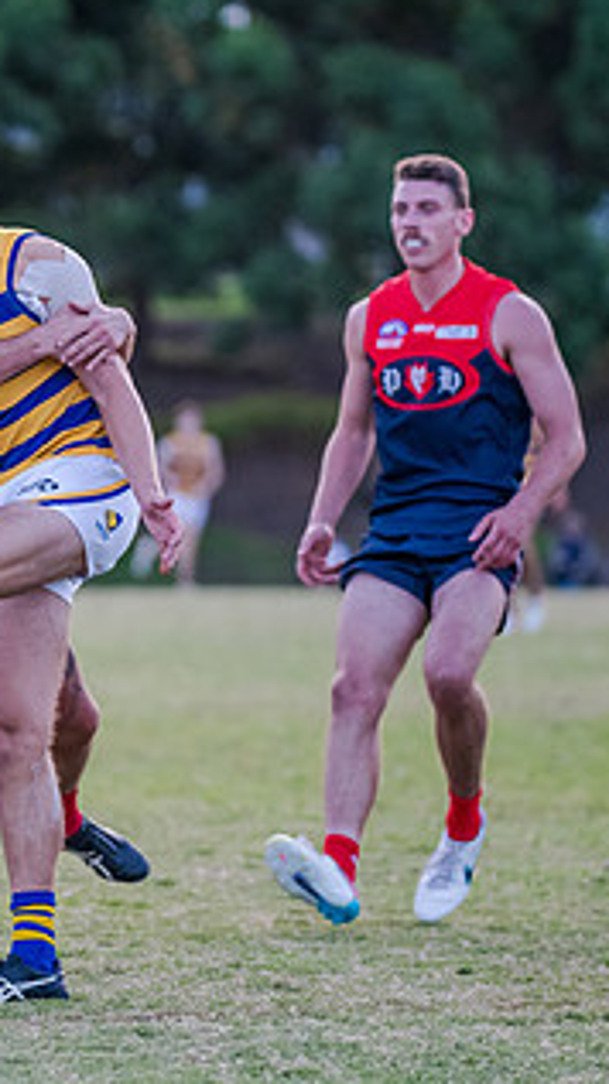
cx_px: -181
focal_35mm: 307
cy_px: 586
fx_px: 8825
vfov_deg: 7.0
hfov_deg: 3.9
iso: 1600
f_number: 2.8
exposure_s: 1/1600
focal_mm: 160
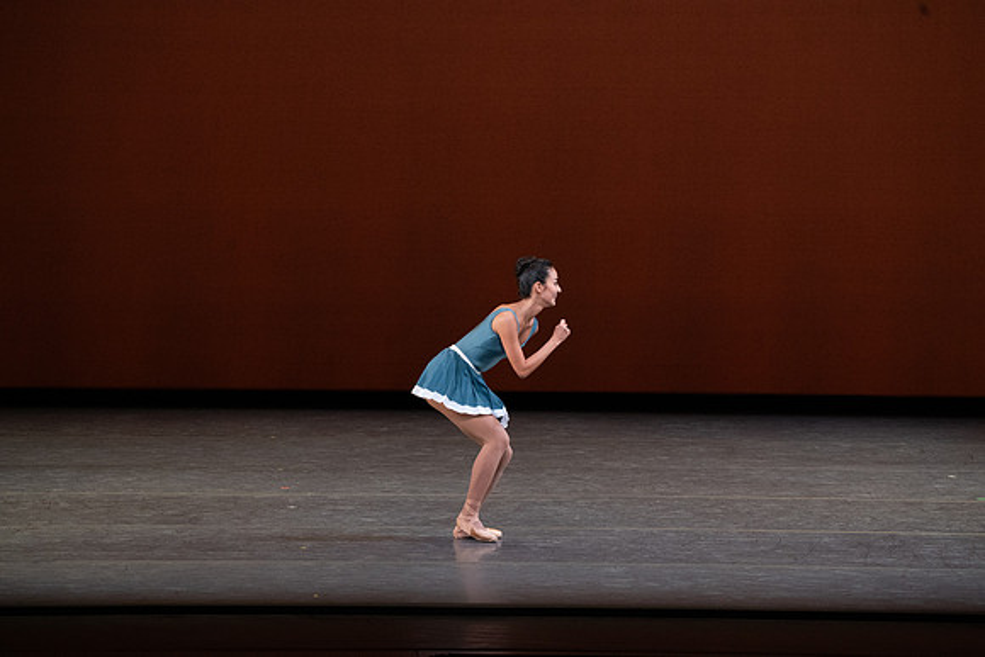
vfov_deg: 4.8
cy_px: 328
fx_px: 7881
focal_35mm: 288
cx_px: 492
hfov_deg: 7.2
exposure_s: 1/400
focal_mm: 288
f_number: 9
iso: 5000
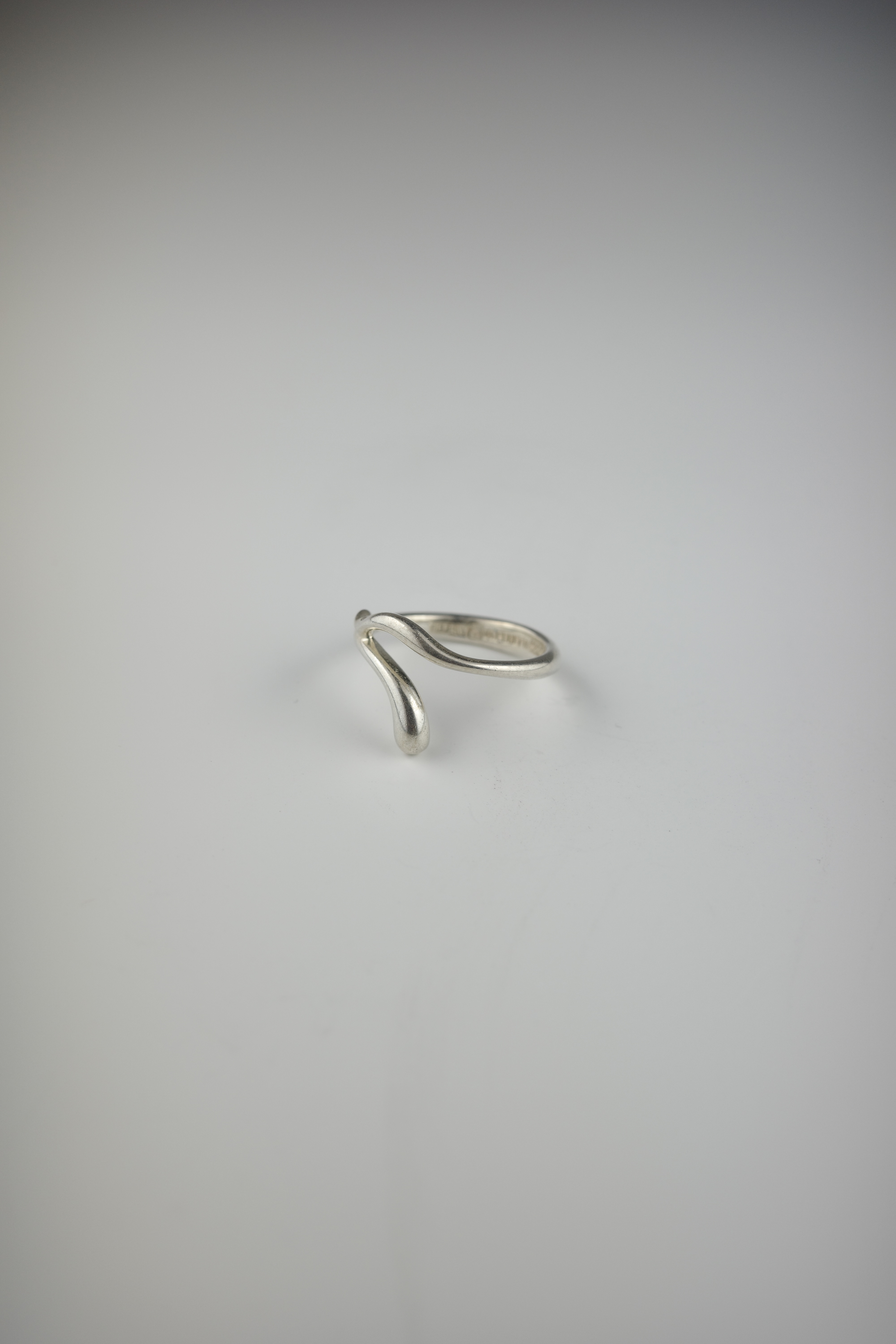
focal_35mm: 40
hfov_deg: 33.4
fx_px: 1493
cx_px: 448
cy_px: 672
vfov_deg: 48.5
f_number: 5.6
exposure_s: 1/100
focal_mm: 26
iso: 100
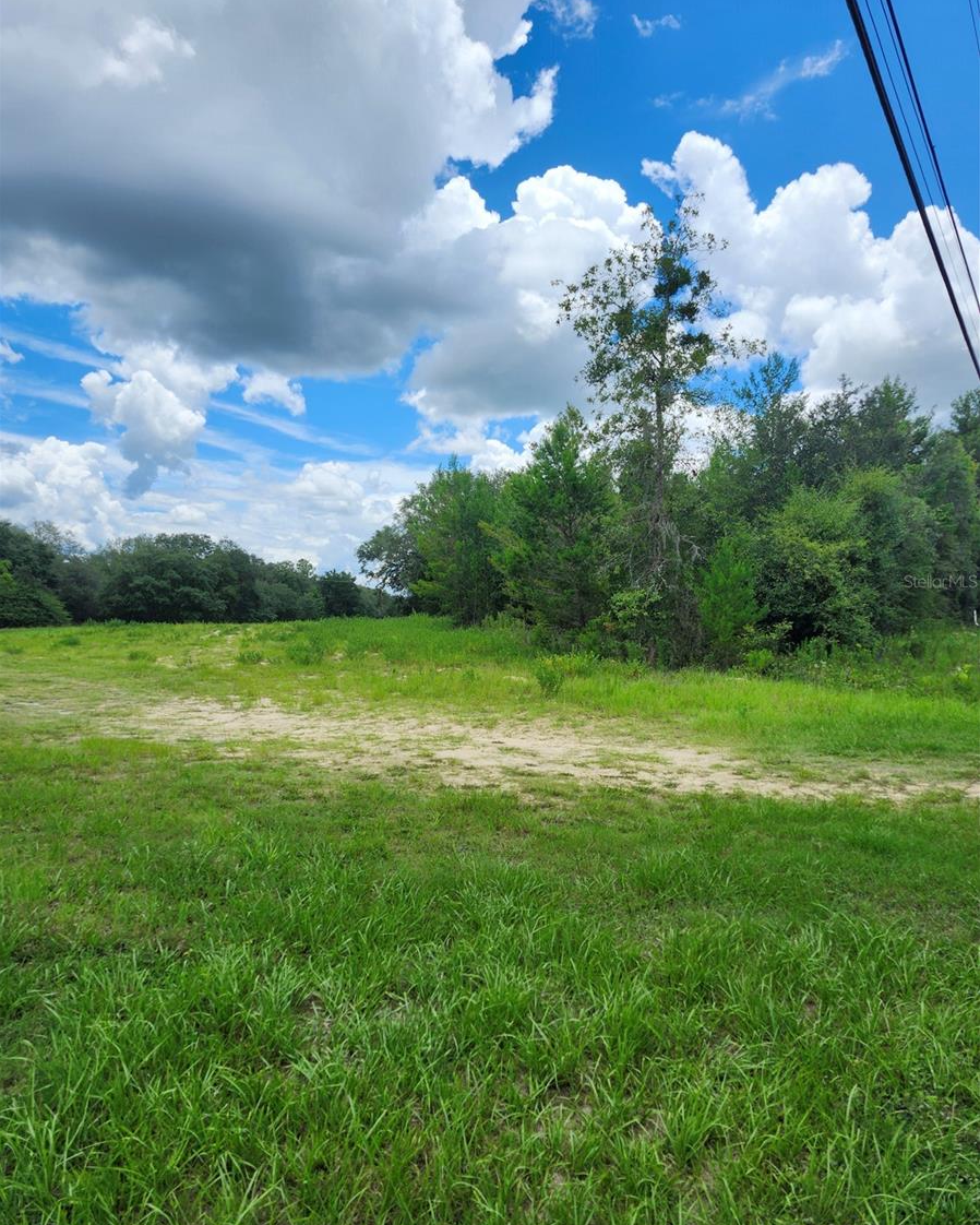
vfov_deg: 70.2
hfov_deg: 58.8
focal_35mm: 24
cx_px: 490
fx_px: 870
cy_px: 581
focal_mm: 5.54
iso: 25
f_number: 1.8
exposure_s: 1/2027
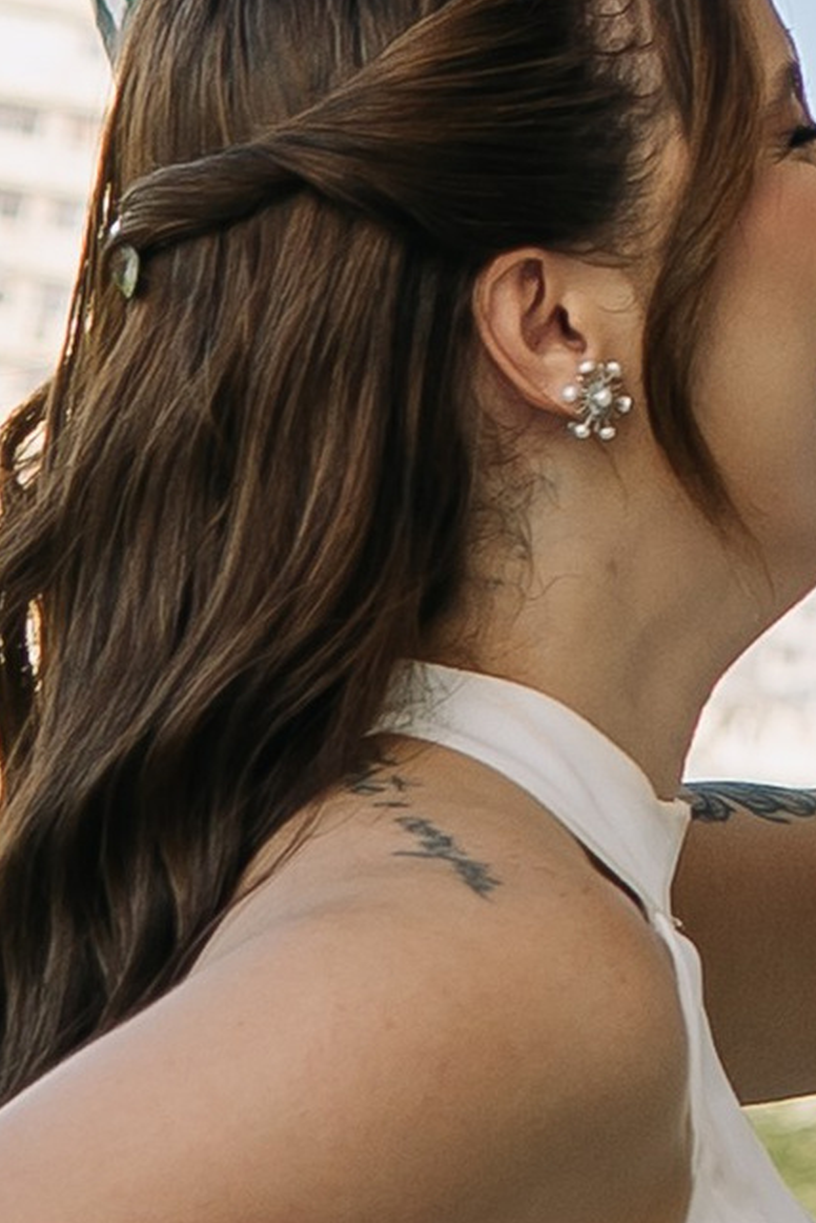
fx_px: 9145
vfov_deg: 7.6
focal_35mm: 269
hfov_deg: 5.1
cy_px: 114
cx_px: 879
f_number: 3.2
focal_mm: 30
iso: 100
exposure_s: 1/400
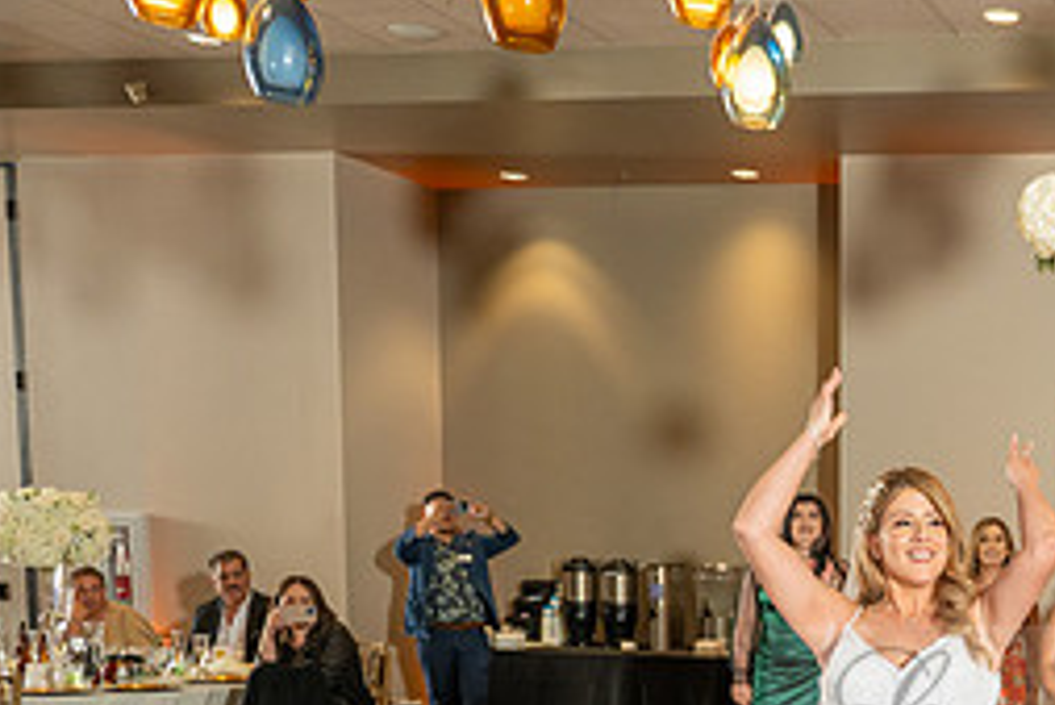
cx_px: 1130
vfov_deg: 23.5
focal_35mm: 55
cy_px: 724
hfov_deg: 32.4
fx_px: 1613
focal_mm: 24
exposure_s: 1/160
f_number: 3.5
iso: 800
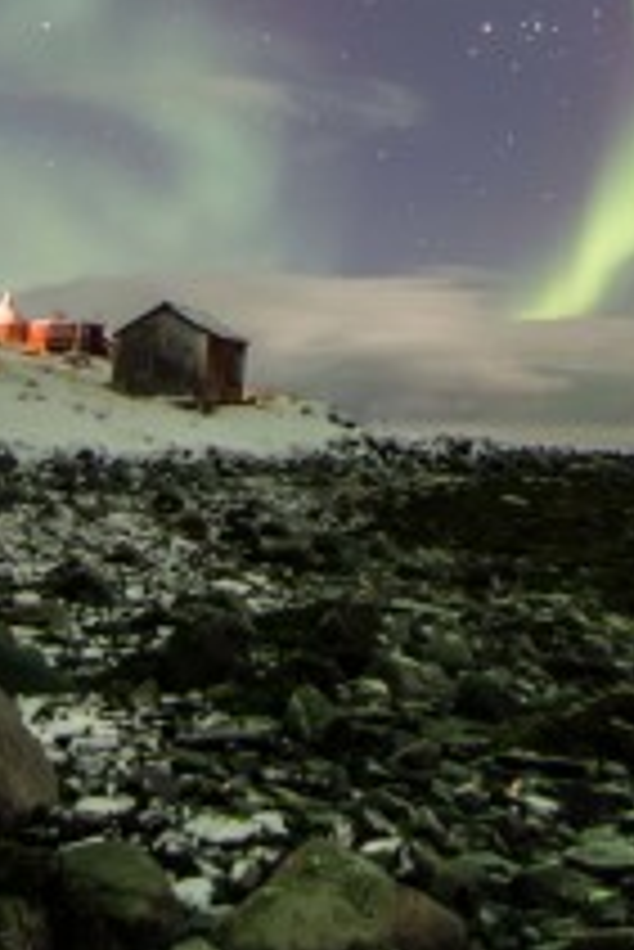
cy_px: -182
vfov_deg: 30.8
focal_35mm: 55
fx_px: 1450
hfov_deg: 24.1
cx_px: 553
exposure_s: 20
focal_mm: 12
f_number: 4
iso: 1250
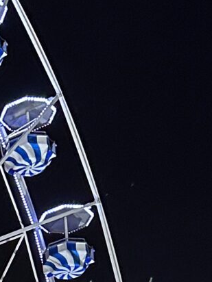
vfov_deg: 12.1
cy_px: 512
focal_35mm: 149
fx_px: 1217
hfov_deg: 9.2
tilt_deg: +18.9
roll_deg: -1.3
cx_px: -233
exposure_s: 1/50
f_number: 1.78
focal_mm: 6.86
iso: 250
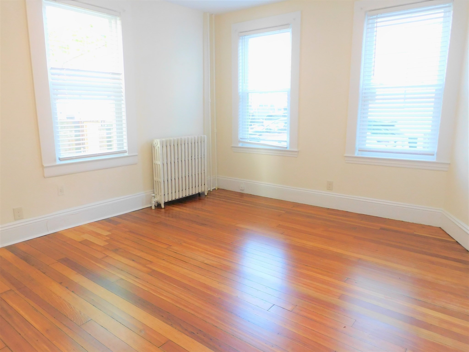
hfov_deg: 71.6
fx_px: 325
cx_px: 234
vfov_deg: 56.8
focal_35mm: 24
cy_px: 176
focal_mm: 4.3
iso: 280
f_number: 3.3
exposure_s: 1/30
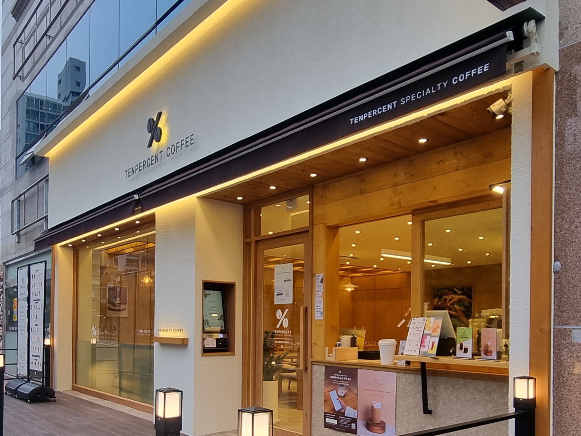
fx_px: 487
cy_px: 328
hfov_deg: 61.5
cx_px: 265
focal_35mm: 29
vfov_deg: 46.5
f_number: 2.2
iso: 50
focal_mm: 2.2
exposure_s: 1/120
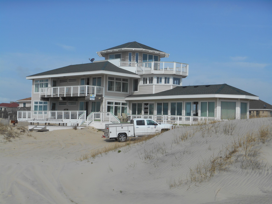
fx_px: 479
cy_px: 102
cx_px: 136
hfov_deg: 31.7
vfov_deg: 24.0
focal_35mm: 61
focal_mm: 10.9
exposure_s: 1/1000
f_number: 4.4
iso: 80
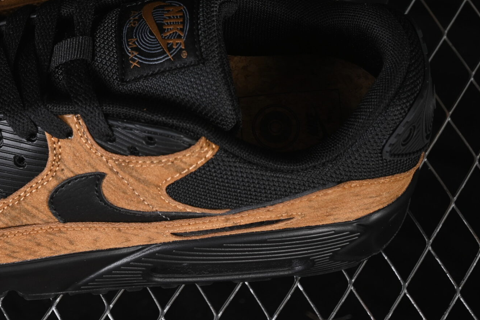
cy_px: 34
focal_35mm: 145
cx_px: 67
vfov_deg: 9.4
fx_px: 1933
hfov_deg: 14.0
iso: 160
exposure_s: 1/60
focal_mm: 50
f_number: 6.3
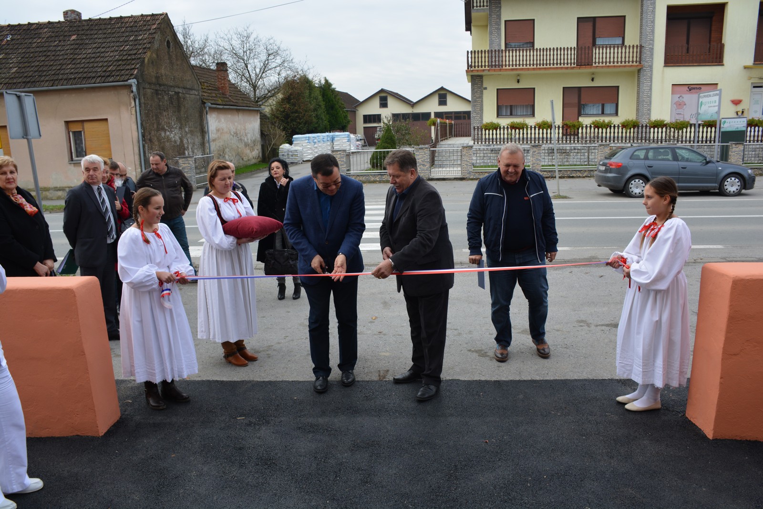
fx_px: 572
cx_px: 382
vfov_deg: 47.9
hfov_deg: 67.4
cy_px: 254
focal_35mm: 27
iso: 200
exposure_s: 1/200
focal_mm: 18
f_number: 7.1
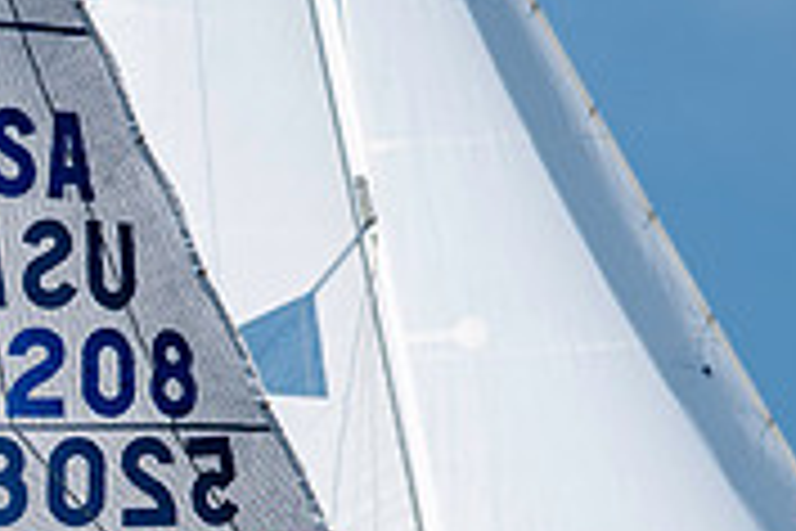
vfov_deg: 0.9
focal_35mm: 1473
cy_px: 673
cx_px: -315
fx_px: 32567
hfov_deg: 1.4
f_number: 5
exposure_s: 1/4000
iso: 200
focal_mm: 300
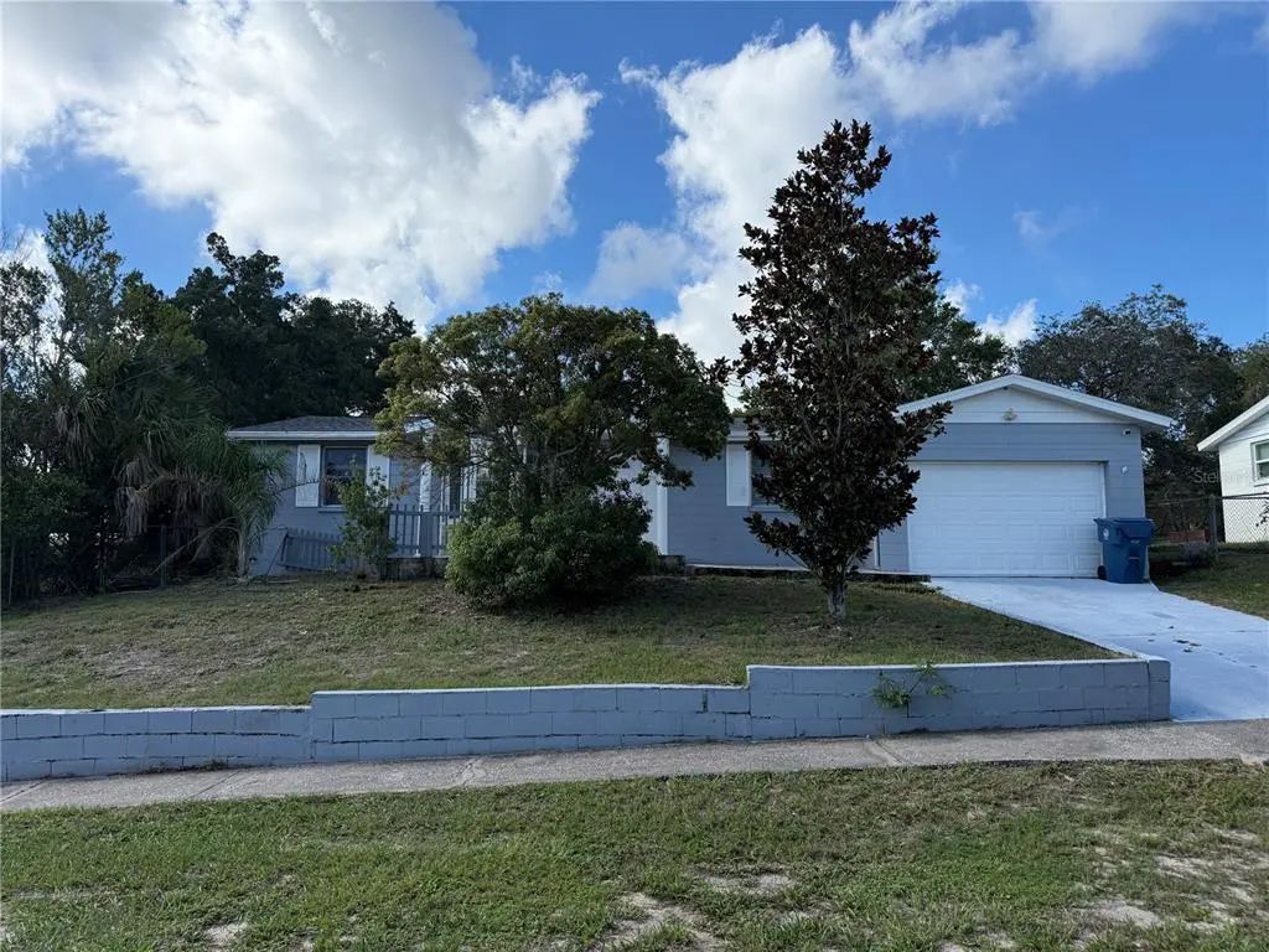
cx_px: 634
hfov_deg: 71.6
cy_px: 476
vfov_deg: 56.8
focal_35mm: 24
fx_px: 880
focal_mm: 6.76
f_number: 1.78
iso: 100
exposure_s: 1/4405
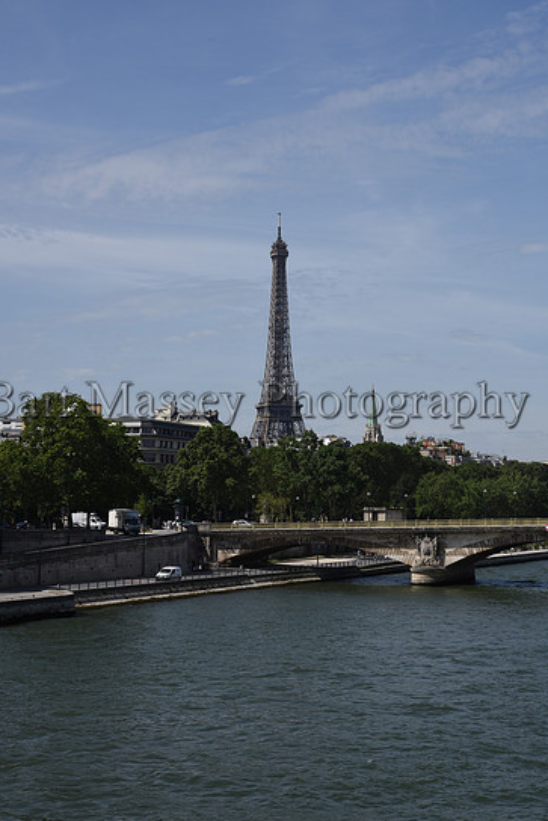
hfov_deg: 21.3
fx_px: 1460
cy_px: 404
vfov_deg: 31.4
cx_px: 259
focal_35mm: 64
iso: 140
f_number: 16
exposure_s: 1/200
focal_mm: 60
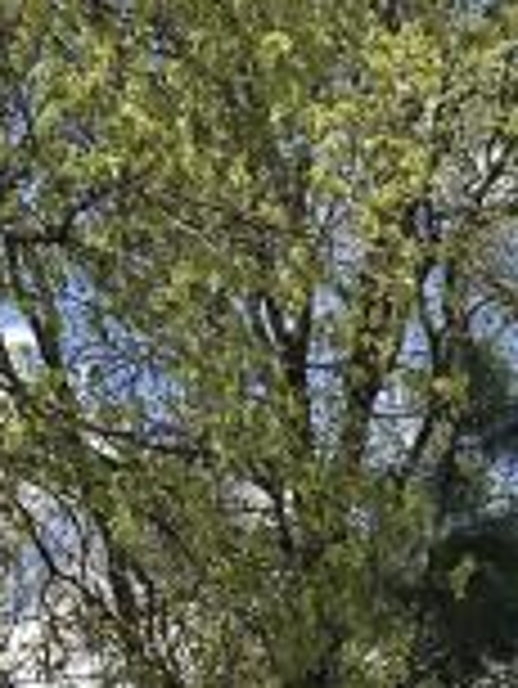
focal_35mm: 117
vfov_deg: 15.9
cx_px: 883
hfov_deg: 11.8
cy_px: 926
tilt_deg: +18.5
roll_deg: -0.9
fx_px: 2331
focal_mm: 4
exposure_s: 1/1869
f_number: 1.8
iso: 20
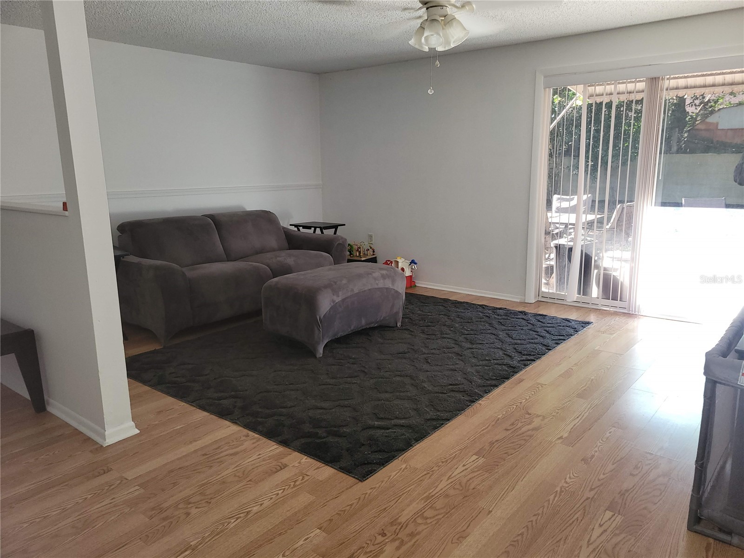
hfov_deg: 67.3
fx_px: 559
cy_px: 279
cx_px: 372
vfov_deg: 53.1
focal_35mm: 26
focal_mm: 5.4
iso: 100
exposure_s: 1/30
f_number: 1.8
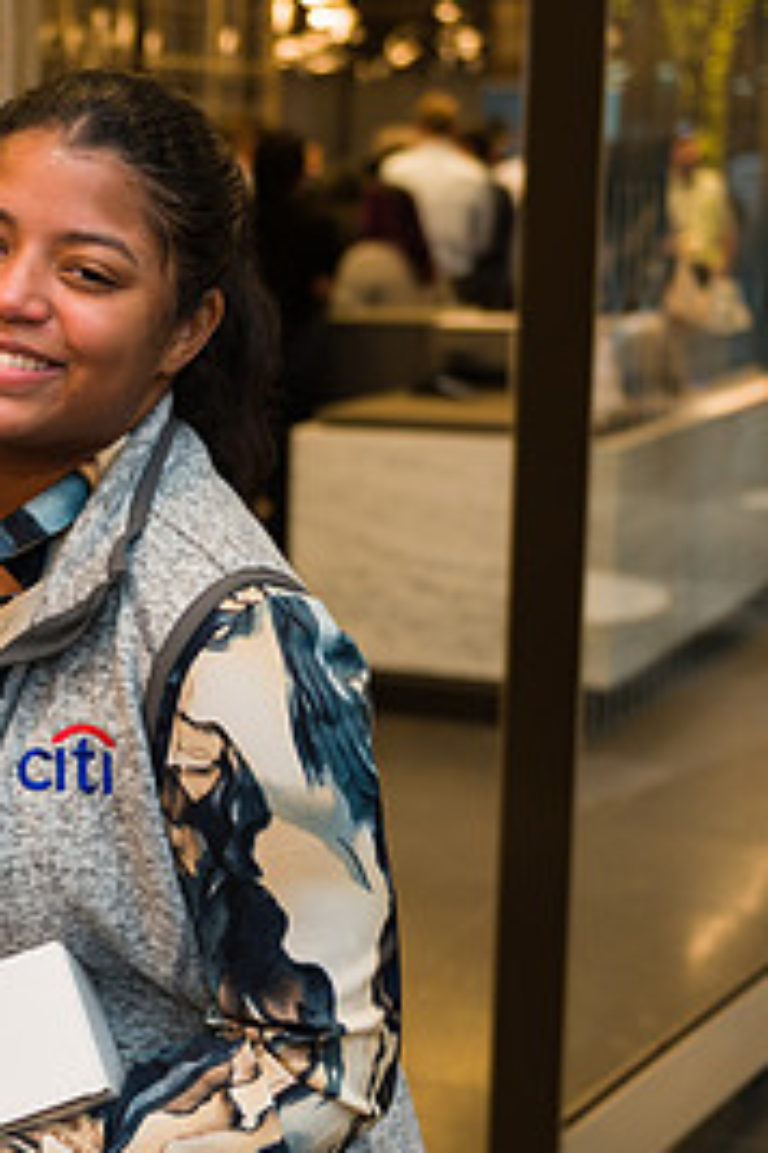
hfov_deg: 17.3
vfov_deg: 26.6
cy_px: 618
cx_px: -112
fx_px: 2432
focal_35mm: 76
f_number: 3.2
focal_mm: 35
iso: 400
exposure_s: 1/125
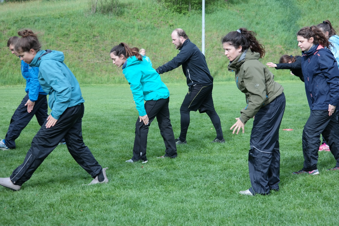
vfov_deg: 16.3
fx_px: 791
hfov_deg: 24.2
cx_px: 170
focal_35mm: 84
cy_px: 113
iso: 200
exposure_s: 1/160
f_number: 6.3
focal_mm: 55
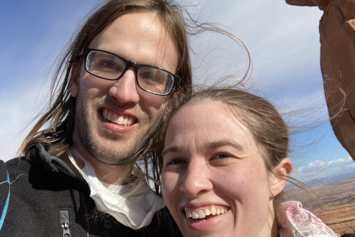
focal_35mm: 38
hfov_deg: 50.7
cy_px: 142
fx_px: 375
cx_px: 174
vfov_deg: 34.9
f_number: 2.2
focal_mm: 2.87
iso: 20
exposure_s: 1/1404
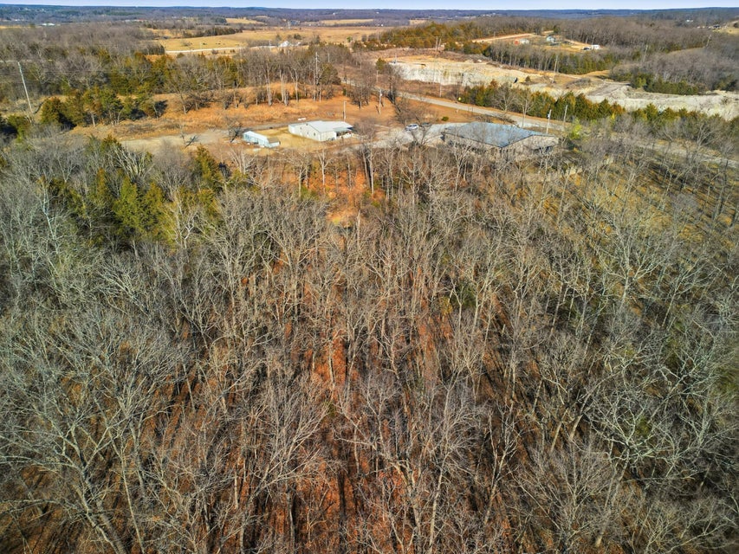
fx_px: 512
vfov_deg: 56.8
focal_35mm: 24
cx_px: 370
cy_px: 277
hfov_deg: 71.6
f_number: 1.7
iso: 130
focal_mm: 6.7
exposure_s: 1/1000
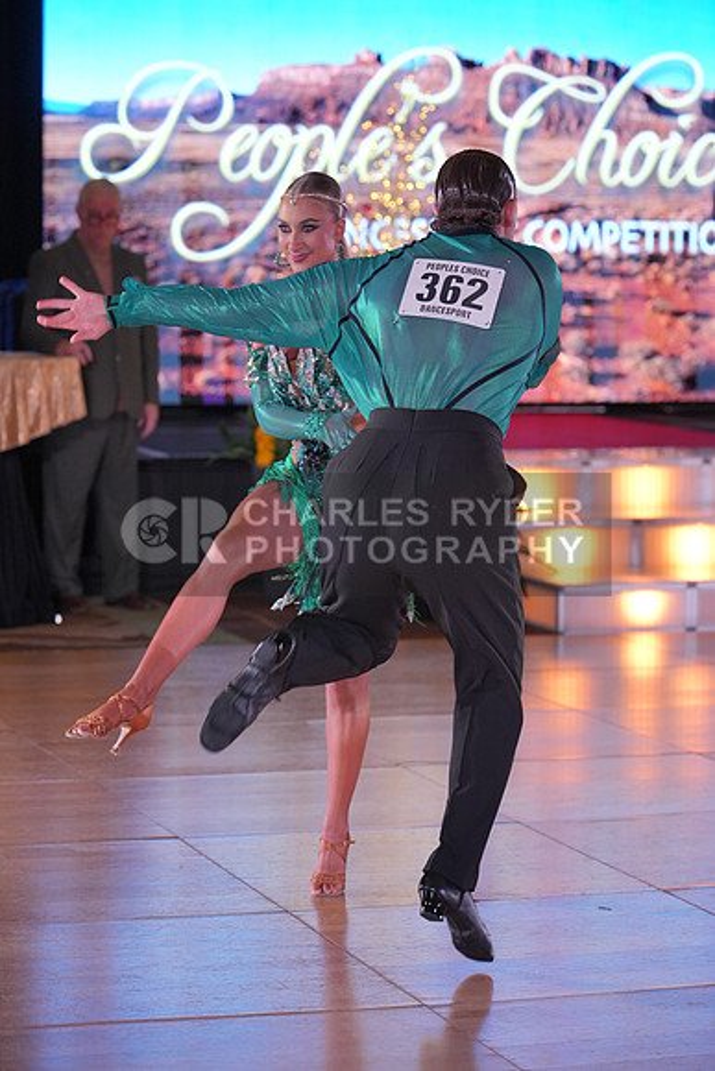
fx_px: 3364
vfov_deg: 18.1
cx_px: 358
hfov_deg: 12.1
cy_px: 536
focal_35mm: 113
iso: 2000
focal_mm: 113
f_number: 4
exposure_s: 1/500
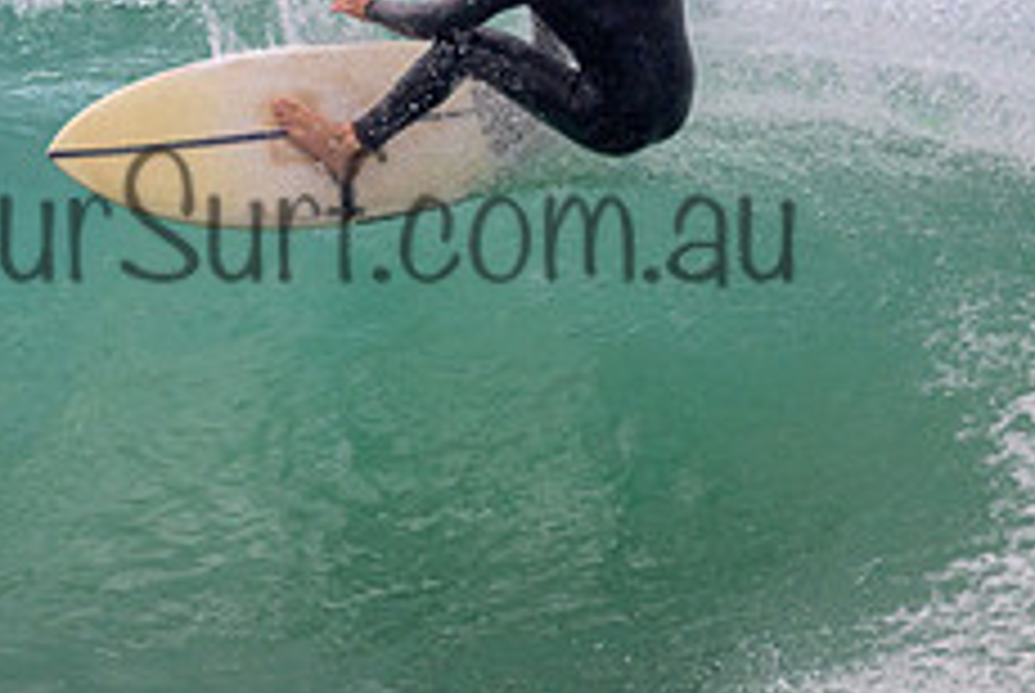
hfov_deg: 1.0
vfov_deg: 0.7
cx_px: 320
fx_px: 57976
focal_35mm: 2014
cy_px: 178
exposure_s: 1/2000
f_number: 11
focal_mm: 800
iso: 1000
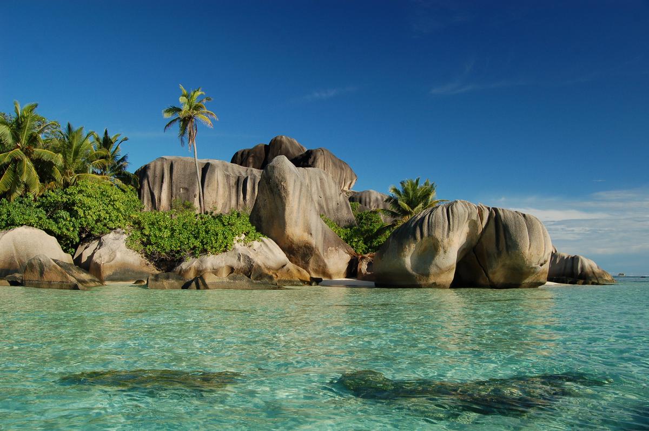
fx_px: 486
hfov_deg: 67.4
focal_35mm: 27
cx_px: 324
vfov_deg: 47.8
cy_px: 216
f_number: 8
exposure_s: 1/200
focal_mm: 18
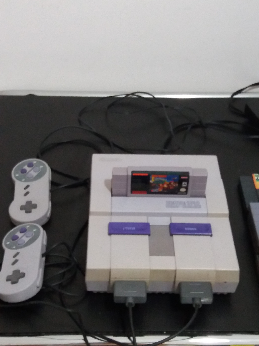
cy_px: 173
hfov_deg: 49.7
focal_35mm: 28
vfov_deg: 63.4
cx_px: 130
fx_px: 279
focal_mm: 3.7
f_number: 1.9
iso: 320
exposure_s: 1/17
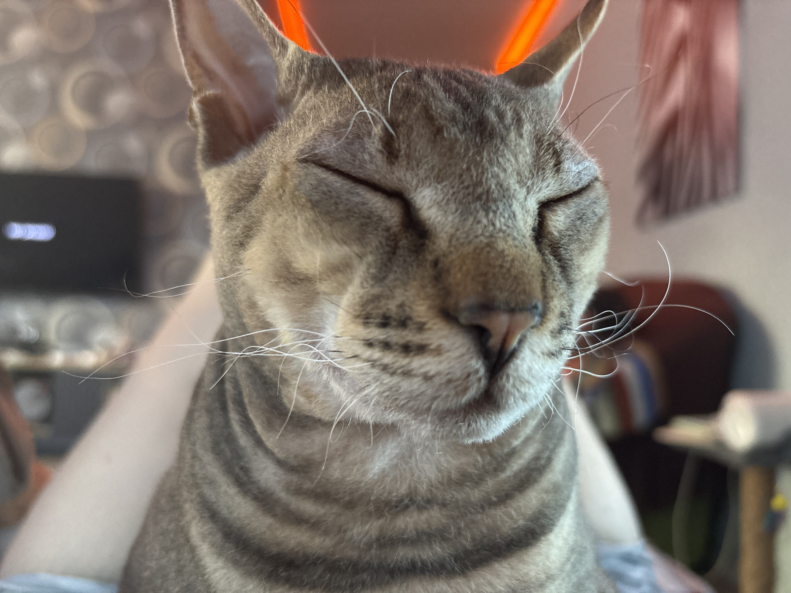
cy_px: 296
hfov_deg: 67.3
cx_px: 396
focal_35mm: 26
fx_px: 594
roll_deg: -2.8
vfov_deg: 53.1
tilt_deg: +1.8
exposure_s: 1/33
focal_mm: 5.96
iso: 500
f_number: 1.6
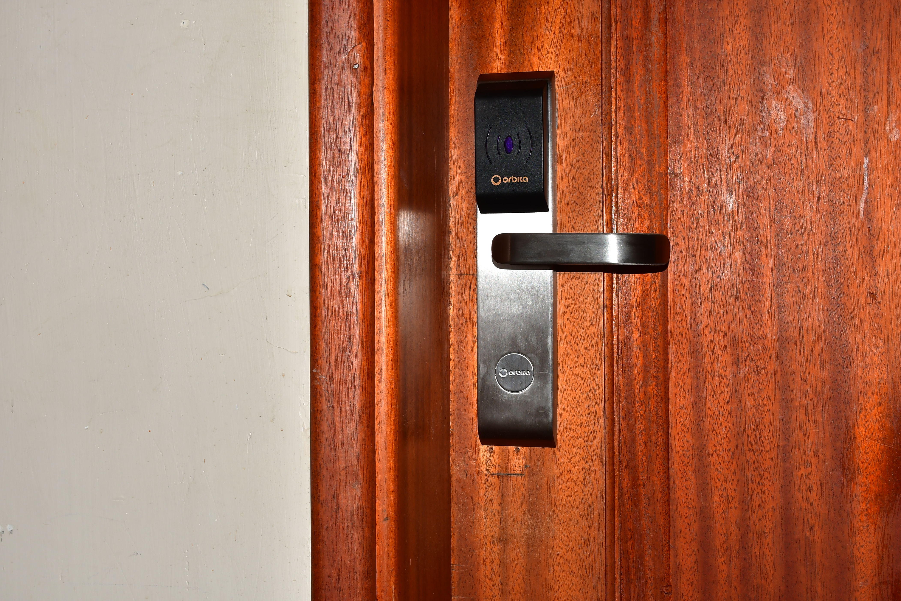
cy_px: 296
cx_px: 459
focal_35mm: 49
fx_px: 1226
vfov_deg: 27.5
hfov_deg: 40.3
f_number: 6.3
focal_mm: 24
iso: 100
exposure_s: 1/60
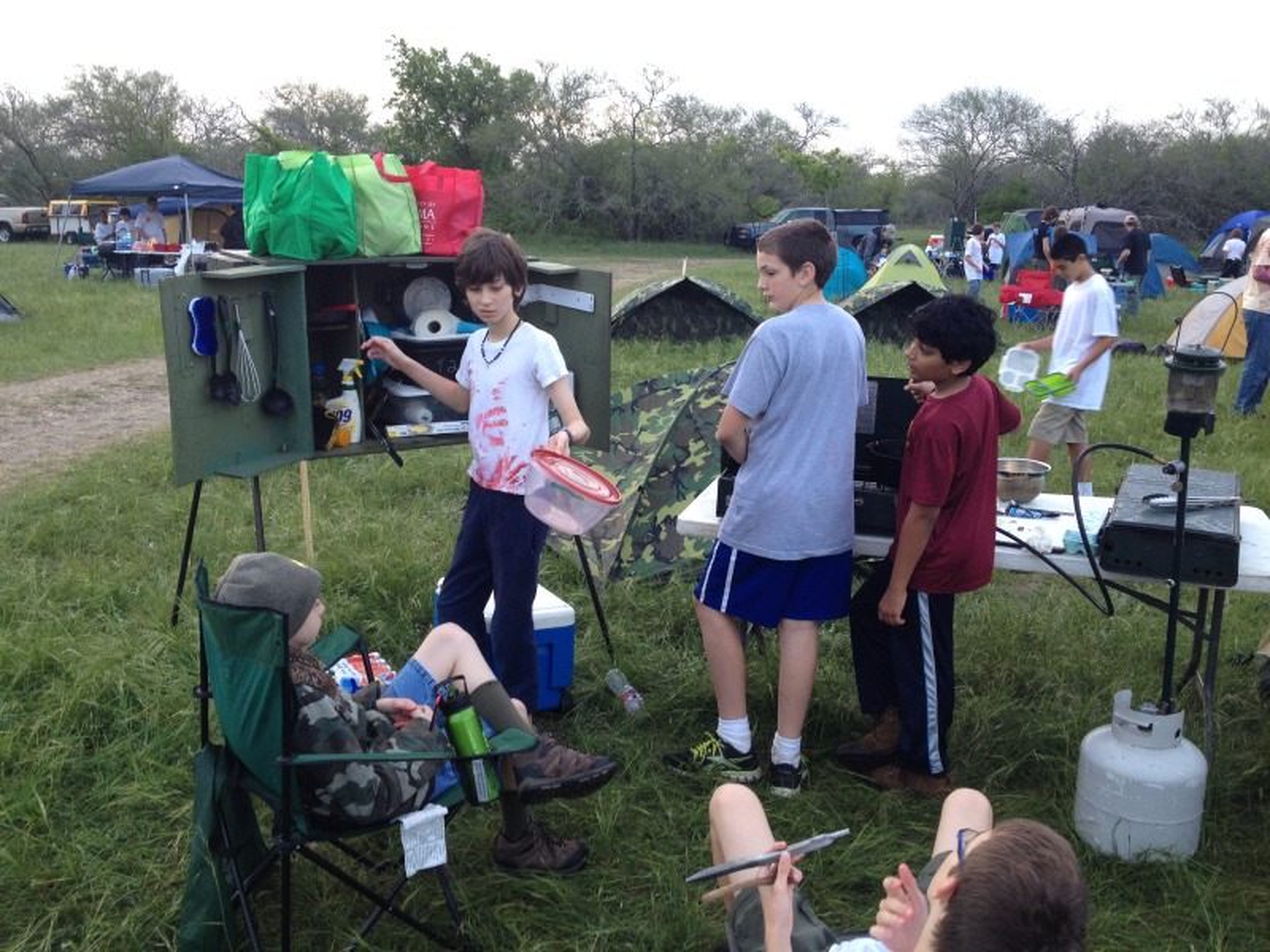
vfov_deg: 40.7
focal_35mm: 35
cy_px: 476
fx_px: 1284
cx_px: 635
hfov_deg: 52.6
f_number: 2.4
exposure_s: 1/40
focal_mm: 4.28
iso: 50
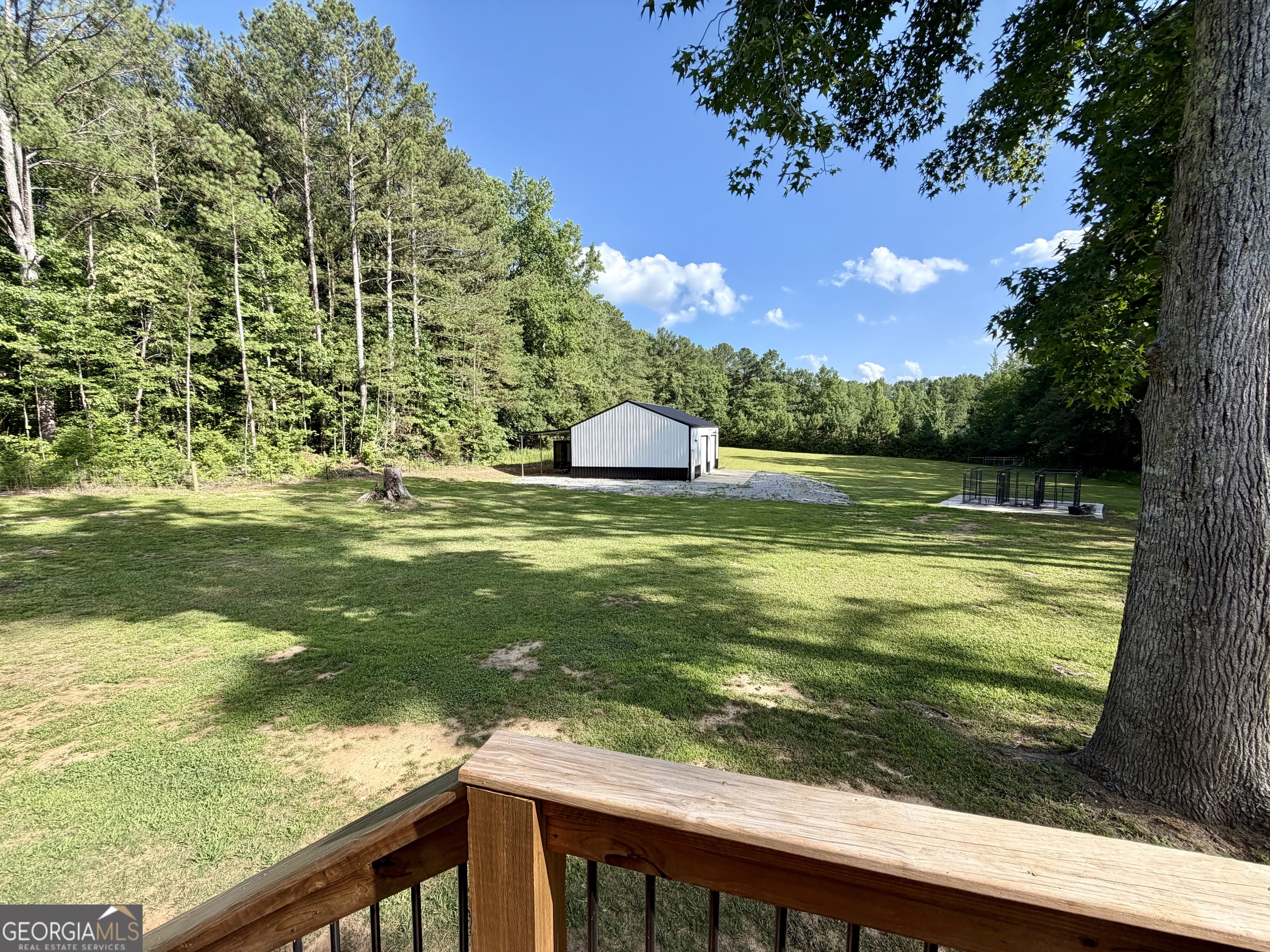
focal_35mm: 14
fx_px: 514
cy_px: 476
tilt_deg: -3.6
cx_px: 635
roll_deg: +0.9
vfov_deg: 85.7
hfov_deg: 102.1
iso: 40
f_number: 2.2
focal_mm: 2.22
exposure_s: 1/679
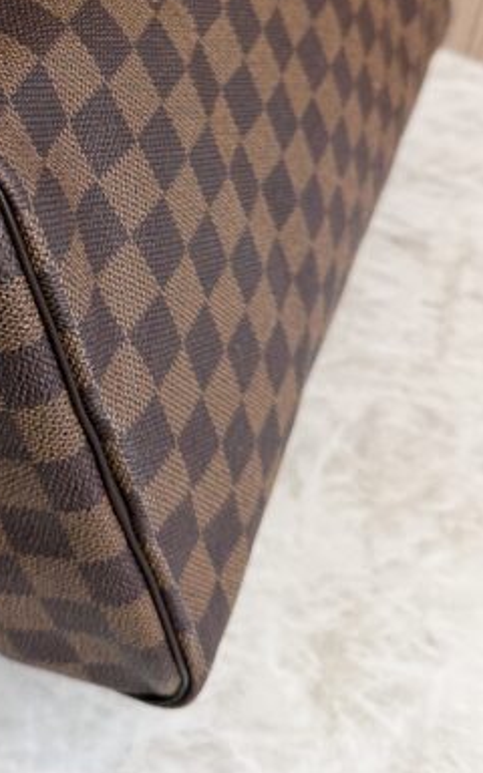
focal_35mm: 53
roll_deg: +1.2
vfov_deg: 36.8
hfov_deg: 23.1
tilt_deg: -37.7
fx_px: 1116
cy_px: 147
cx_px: -36
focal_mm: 6.76
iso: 125
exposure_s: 1/120
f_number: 1.78
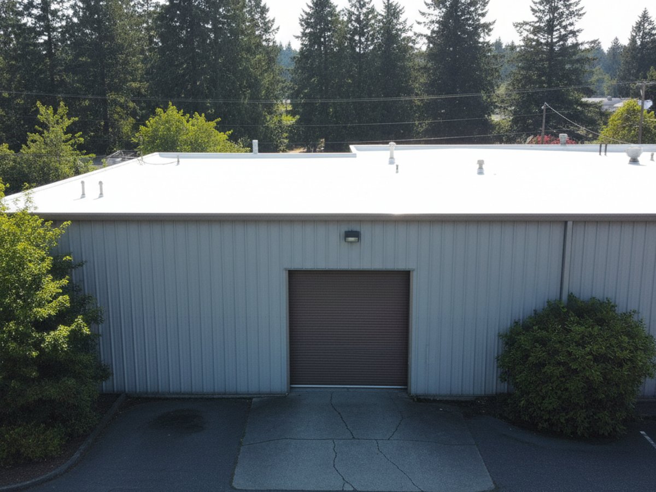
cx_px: 328
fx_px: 455
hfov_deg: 71.6
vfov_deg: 56.8
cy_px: 246
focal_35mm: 24
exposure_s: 1/1998
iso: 725
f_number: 1.68
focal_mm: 6.8
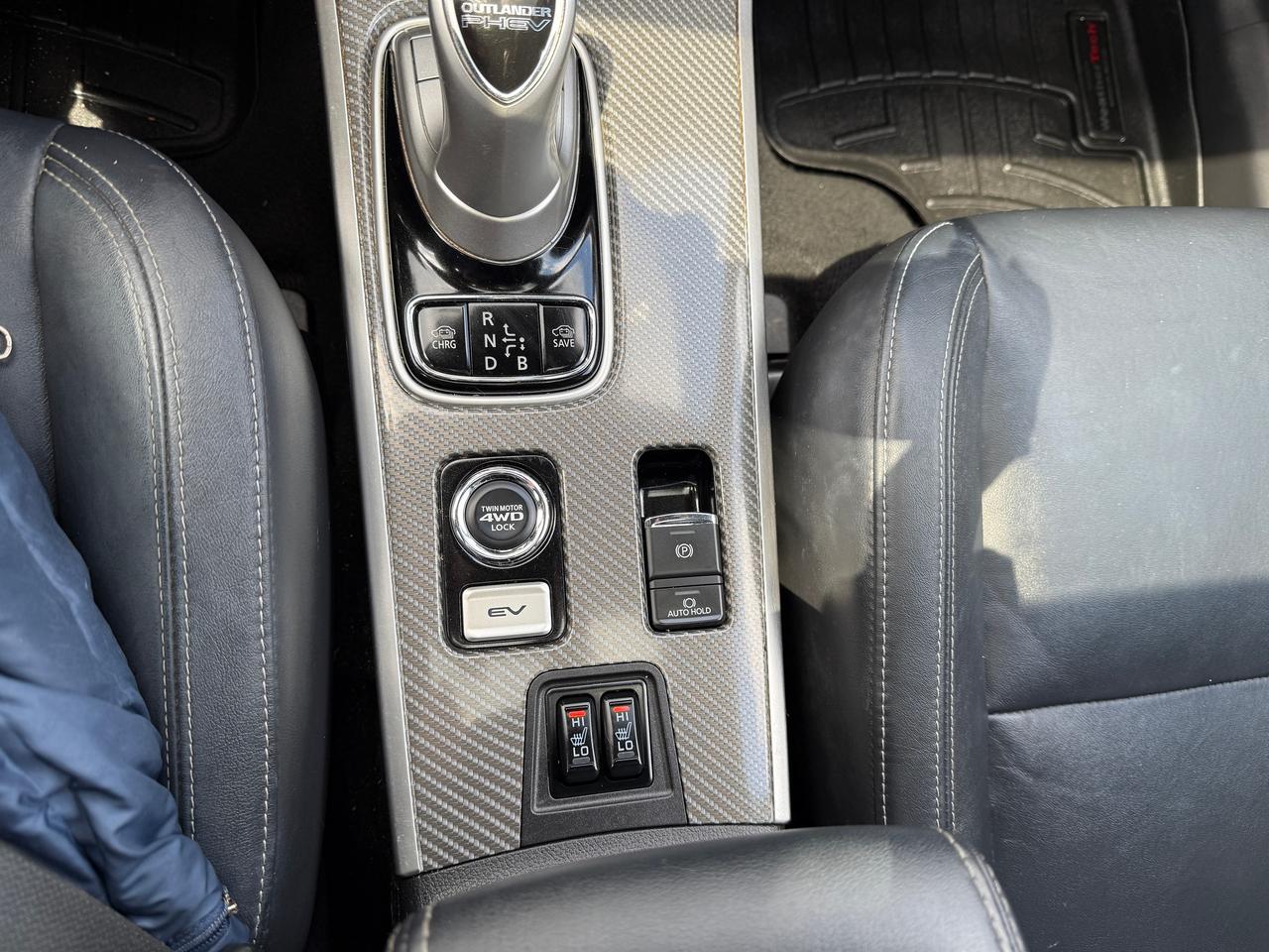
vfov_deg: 56.8
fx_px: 880
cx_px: 634
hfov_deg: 71.6
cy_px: 476
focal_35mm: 24
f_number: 1.78
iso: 64
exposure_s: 1/121
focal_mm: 6.76
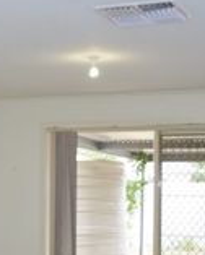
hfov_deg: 17.4
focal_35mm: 87
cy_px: 181
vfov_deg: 21.8
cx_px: 21
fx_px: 659
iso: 400
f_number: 4
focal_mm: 21
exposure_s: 1/60
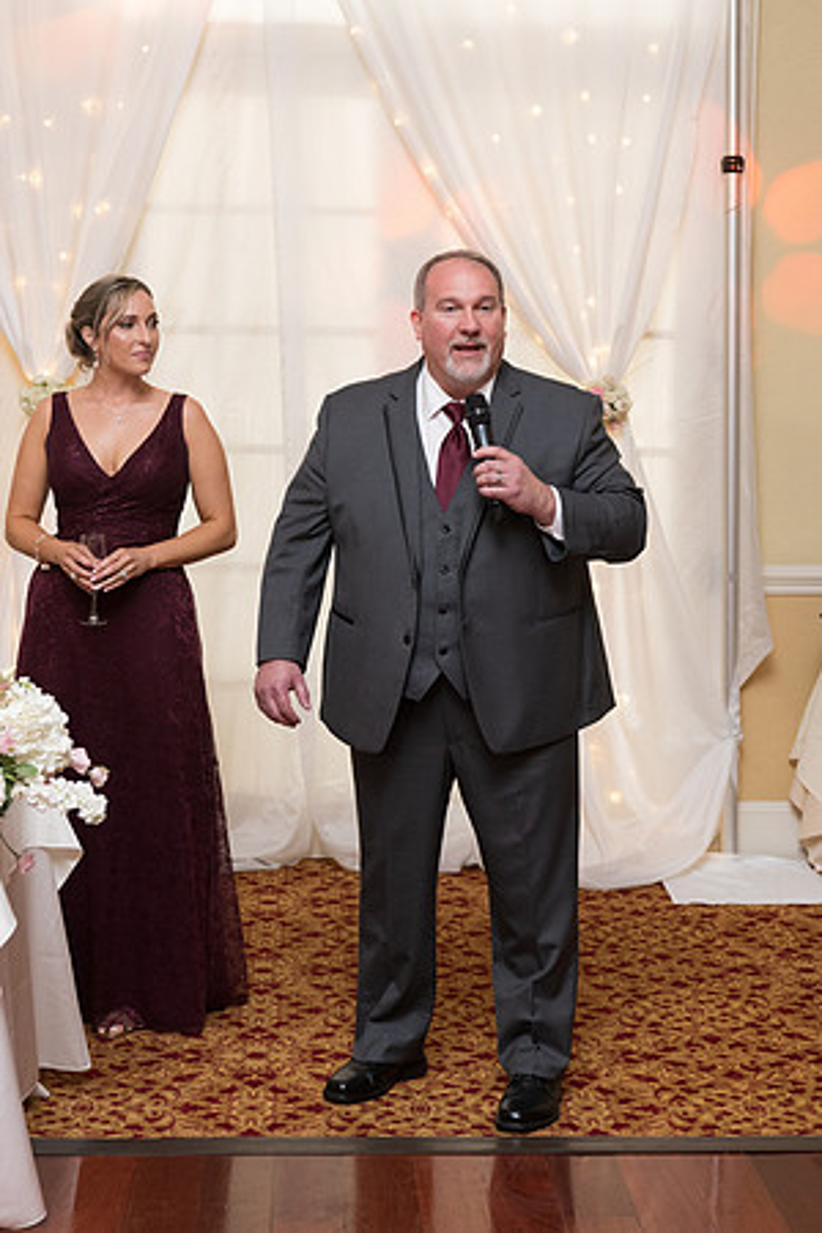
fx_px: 2055
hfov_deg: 22.6
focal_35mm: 60
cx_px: 411
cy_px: 616
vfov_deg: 33.4
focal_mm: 60
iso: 2200
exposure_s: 1/125
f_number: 5
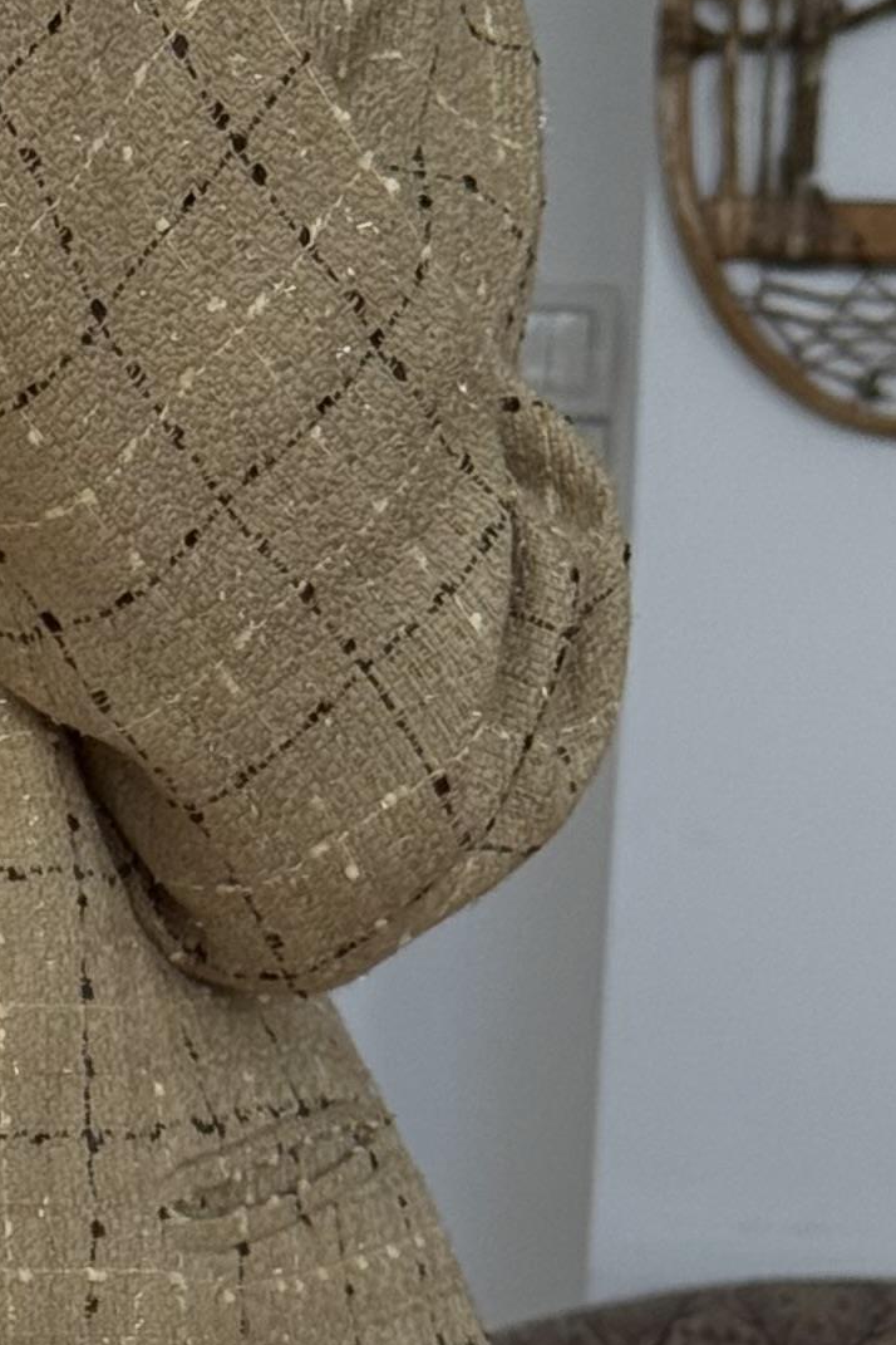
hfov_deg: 7.2
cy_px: 1641
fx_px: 7018
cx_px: -316
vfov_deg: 10.7
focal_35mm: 188
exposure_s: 1/100
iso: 80
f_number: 1.78
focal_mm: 6.76
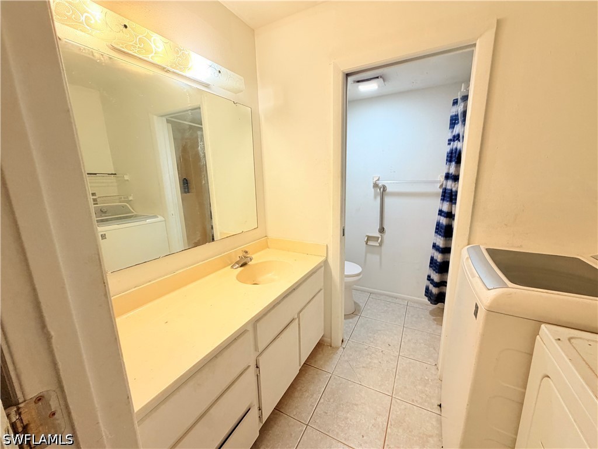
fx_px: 242
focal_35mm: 14
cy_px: 224
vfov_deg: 85.7
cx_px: 299
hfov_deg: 102.1
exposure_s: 1/120
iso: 160
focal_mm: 2.22
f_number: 2.2
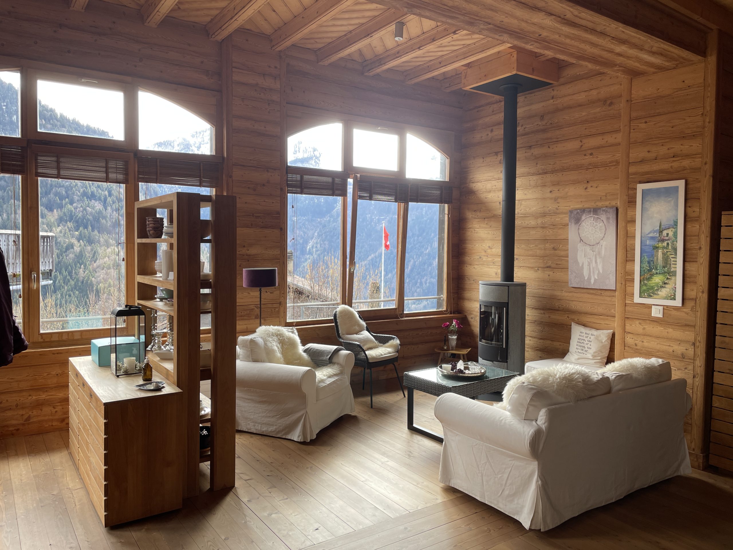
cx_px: 366
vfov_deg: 53.1
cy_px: 275
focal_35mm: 26
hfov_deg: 67.3
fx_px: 551
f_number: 1.6
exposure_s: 1/136
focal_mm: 4.2
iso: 32
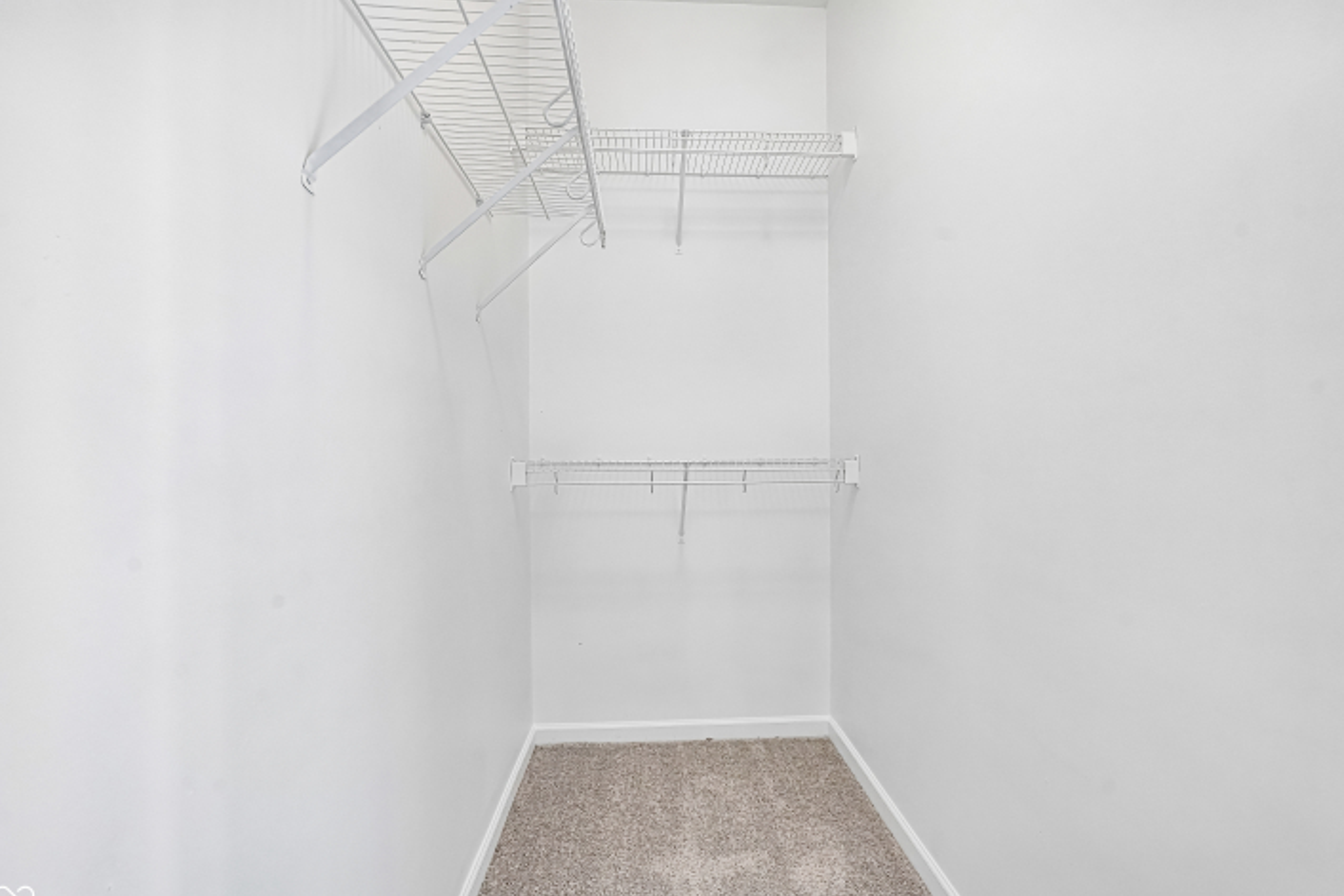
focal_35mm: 17
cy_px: 453
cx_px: 685
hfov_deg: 93.3
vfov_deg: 70.5
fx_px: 635
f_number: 8
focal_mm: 16
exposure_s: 1/30
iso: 2000
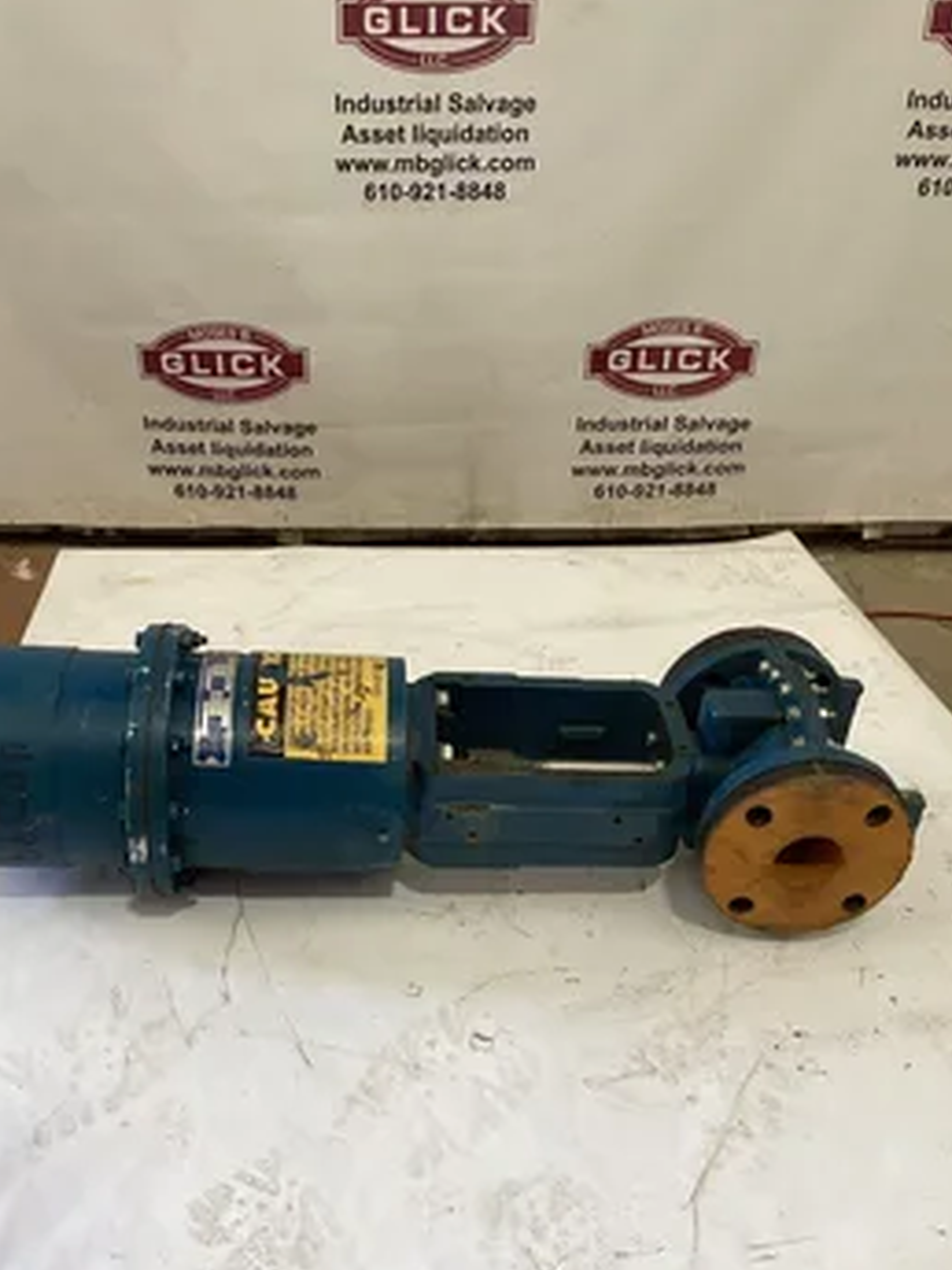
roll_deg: +1.0
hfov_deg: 39.6
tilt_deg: -34.4
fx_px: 1320
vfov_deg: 51.2
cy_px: 716
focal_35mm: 36
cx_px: 413
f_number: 2.4
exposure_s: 1/50
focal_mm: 3.3
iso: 80
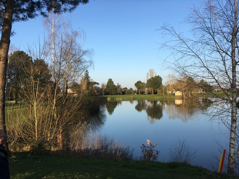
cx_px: 120
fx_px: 200
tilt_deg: +0.2
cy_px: 90
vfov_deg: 48.2
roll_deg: +0.0
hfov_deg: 61.7
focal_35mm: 29
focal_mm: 4.15
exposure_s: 1/810
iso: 25
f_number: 2.2
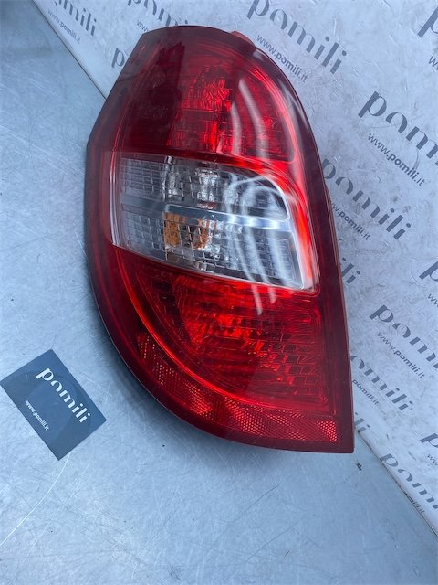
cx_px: 219
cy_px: 292
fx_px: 439
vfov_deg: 67.3
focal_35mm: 26
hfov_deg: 53.1
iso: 32
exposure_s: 1/685
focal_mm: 4.25
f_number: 1.8
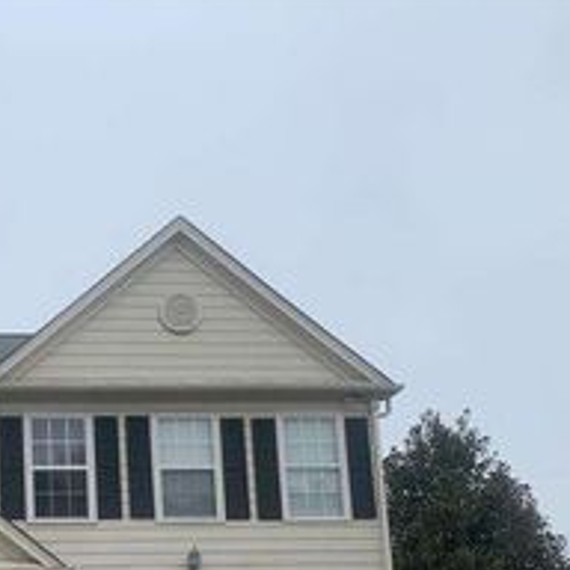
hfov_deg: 27.0
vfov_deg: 27.3
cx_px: -6
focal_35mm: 60
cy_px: 542
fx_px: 1118
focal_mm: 4.25
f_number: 1.8
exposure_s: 1/871
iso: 25
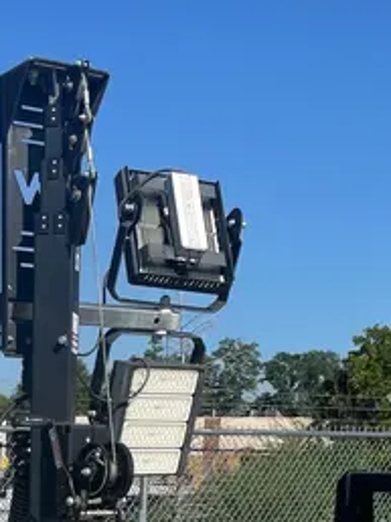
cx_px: -10
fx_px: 1116
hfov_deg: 19.2
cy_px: 697
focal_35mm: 74
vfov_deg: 23.1
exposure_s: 1/5051
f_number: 1.6
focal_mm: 4.2
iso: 32
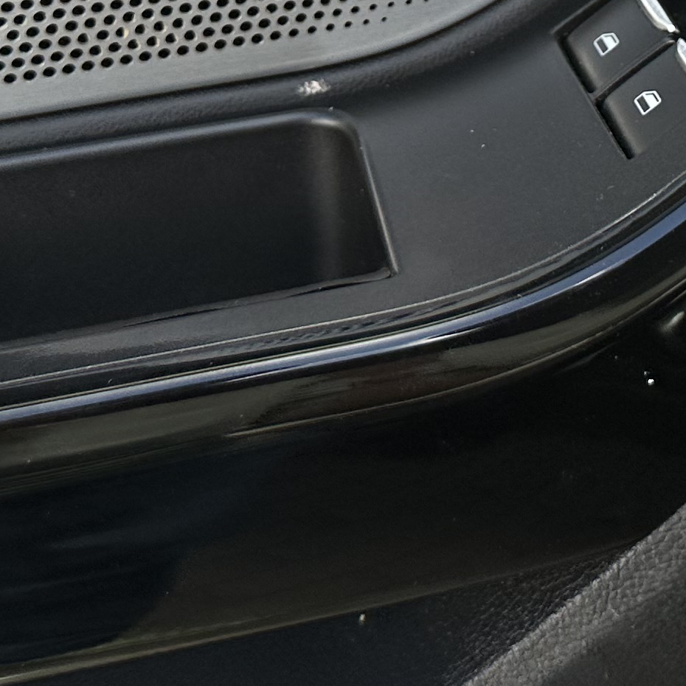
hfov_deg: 18.8
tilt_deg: -23.8
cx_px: 507
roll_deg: +2.0
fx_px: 2063
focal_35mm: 92
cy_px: -248
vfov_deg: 17.5
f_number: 1.78
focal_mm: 6.86
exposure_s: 1/1433
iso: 80
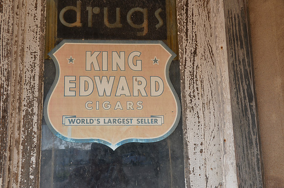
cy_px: 94
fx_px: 331
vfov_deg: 31.7
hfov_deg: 46.5
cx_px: 142
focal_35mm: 42
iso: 200
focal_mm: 28
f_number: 7.1
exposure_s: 1/200
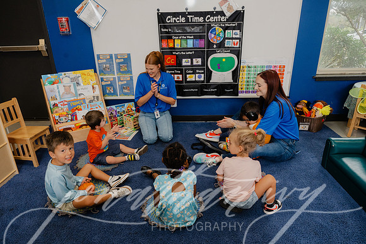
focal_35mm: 24
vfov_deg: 53.2
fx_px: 244
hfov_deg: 73.7
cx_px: 183
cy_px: 122
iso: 1250
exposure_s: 1/200
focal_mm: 24
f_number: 5.6
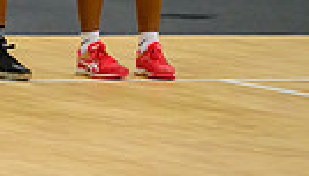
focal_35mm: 633
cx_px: -314
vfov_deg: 1.9
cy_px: -223
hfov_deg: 3.4
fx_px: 5197
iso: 4000
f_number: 3.2
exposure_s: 1/1250
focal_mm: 140
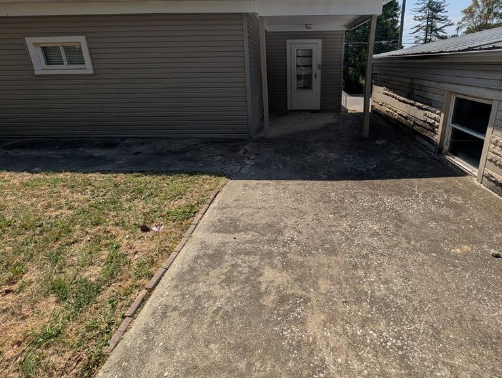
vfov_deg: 77.0
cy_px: 144
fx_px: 232
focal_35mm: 16
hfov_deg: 93.6
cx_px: 292
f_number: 1.7
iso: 51
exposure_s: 1/3663
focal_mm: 2.02
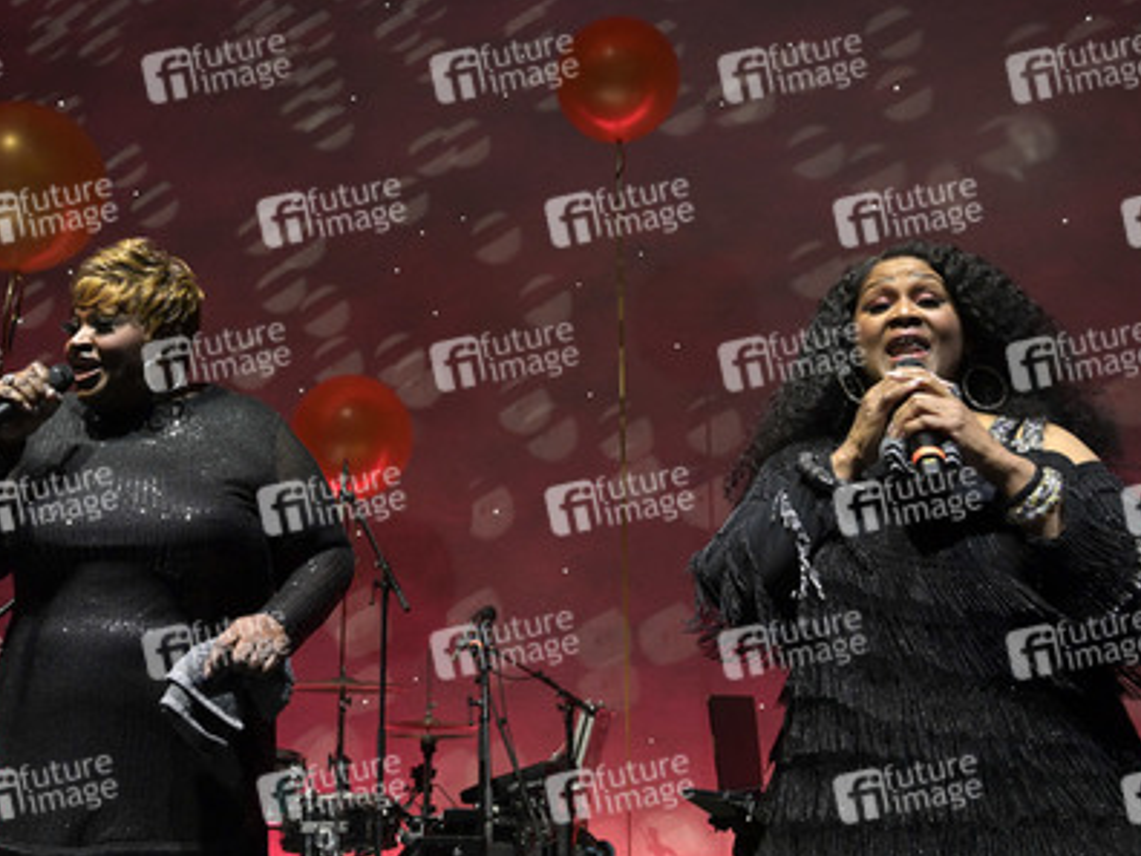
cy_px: 429
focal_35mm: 35
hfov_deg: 52.6
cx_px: 543
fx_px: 1154
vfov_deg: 40.7
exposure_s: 1/500
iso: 8000
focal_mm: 32
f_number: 5
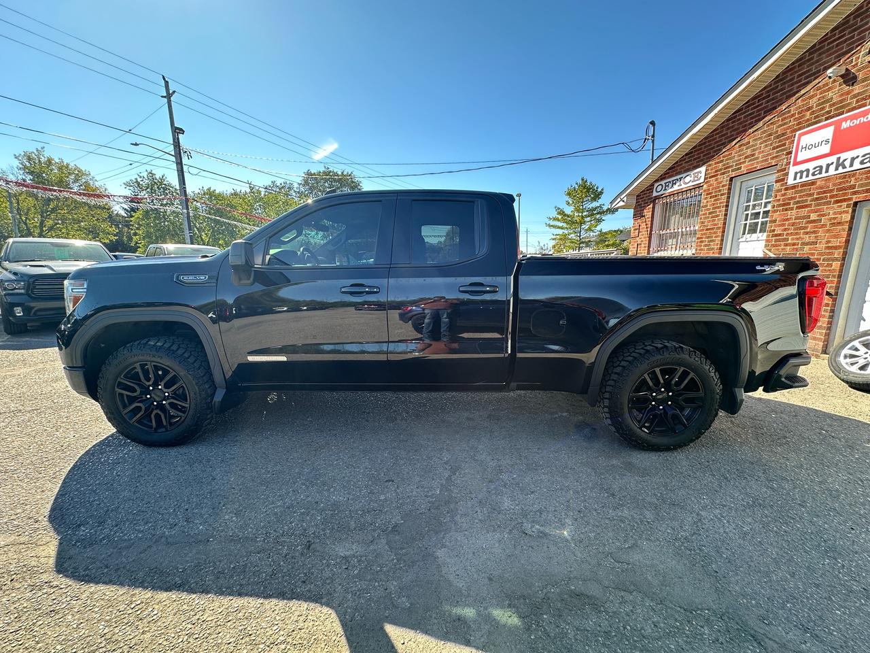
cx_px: 435
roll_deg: -0.5
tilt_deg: -9.5
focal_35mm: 14
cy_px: 326
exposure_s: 1/278
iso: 40
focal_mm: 2.22
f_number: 2.2
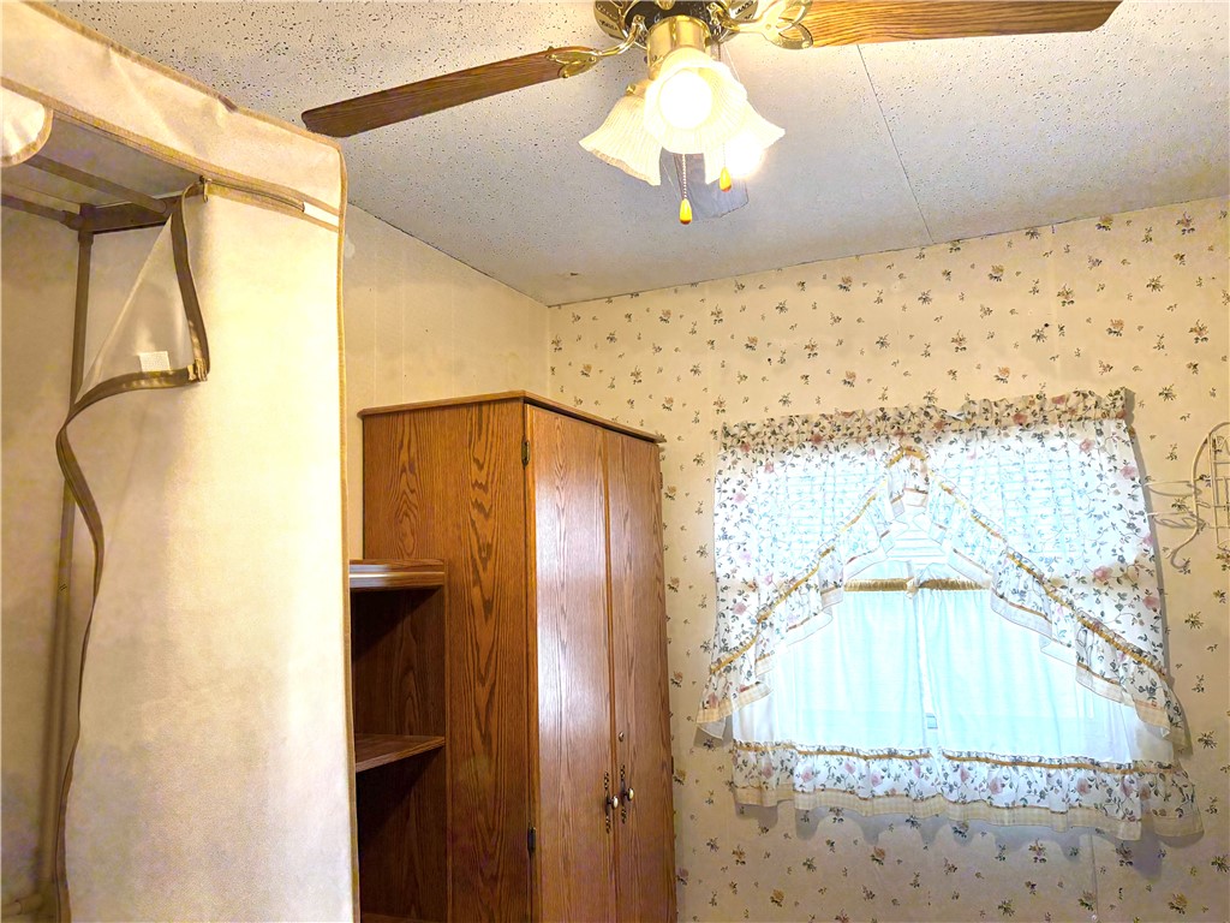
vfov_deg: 53.1
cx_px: 615
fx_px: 924
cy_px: 462
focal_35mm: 26
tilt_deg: +8.3
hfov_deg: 67.3
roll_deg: +1.8
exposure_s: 1/151
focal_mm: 5.96
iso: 125
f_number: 1.6
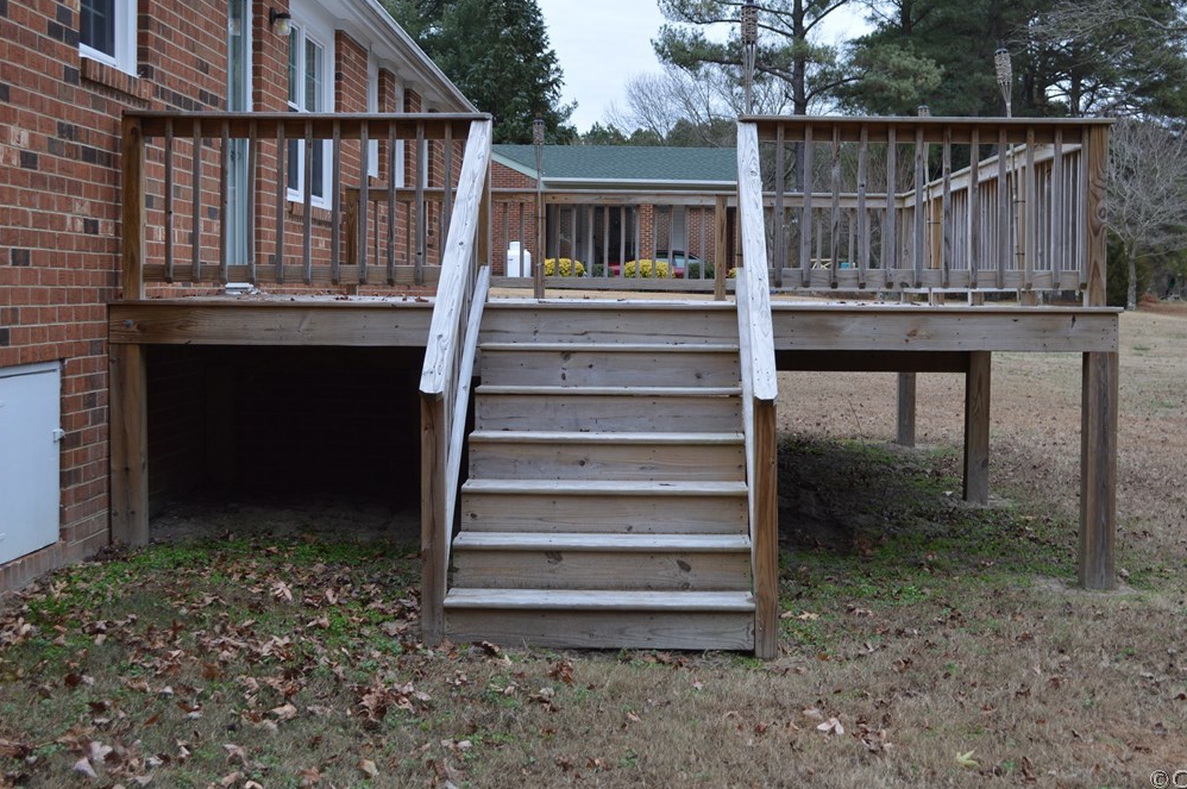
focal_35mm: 49
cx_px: 635
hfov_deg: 40.4
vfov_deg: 27.5
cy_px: 369
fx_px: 1614
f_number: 5.6
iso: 320
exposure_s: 1/125
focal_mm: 30
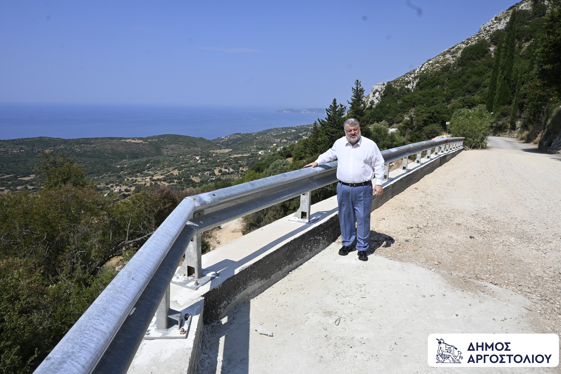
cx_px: 280
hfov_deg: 73.7
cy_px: 187
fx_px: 374
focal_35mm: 24
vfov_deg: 53.1
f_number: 13
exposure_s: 1/200
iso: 100
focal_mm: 16
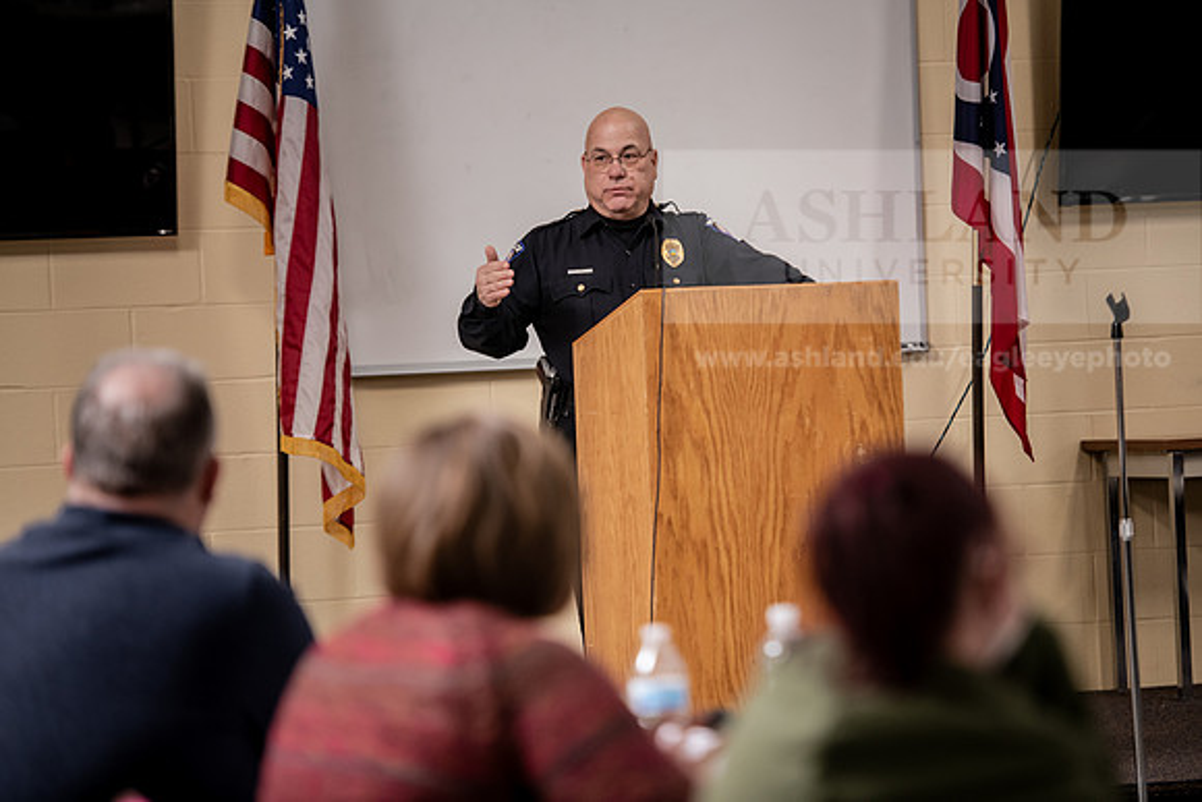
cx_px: 601
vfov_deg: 9.5
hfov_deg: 14.2
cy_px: 401
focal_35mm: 145
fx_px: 4842
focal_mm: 145
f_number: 3.2
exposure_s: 1/200
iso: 1250
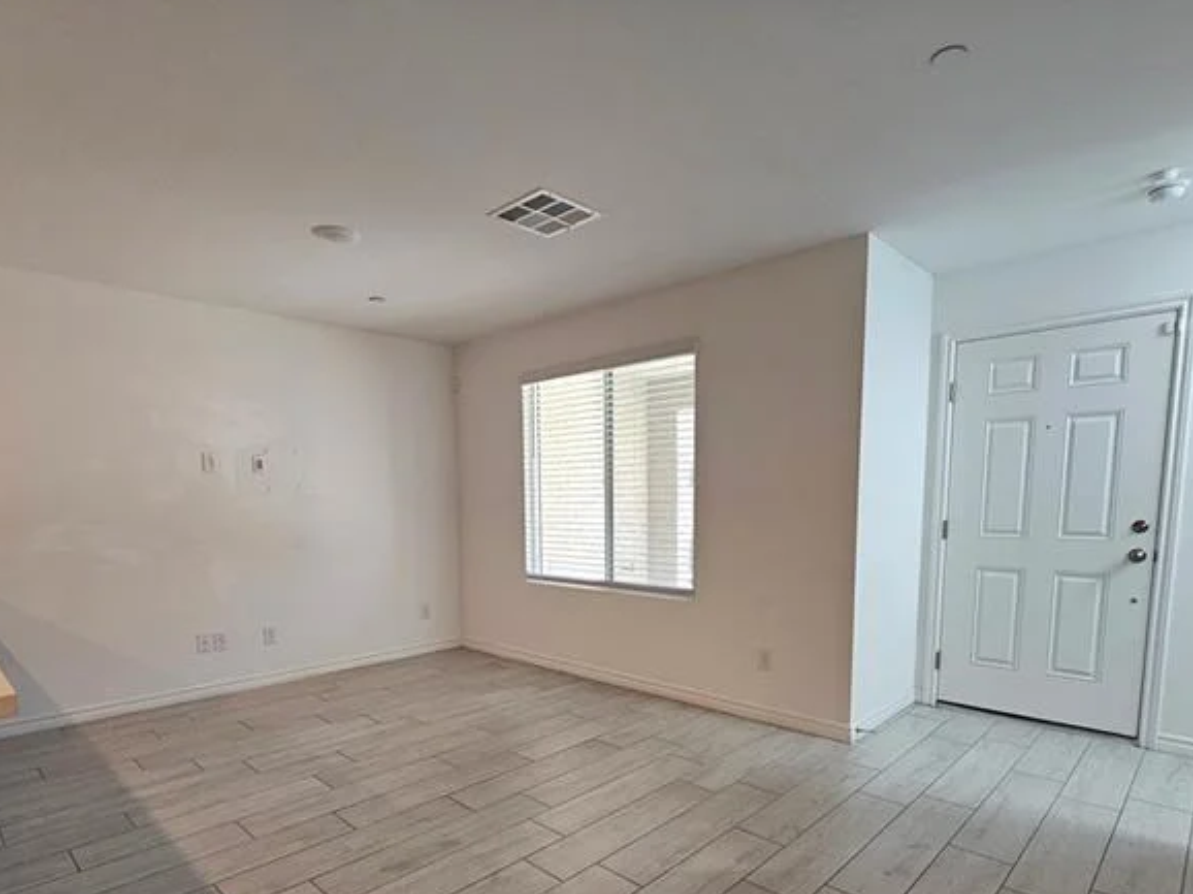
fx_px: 620
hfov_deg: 87.8
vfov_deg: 70.0
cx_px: 584
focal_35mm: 18
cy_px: 578
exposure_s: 1/60
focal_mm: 2.2
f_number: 2.2
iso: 80
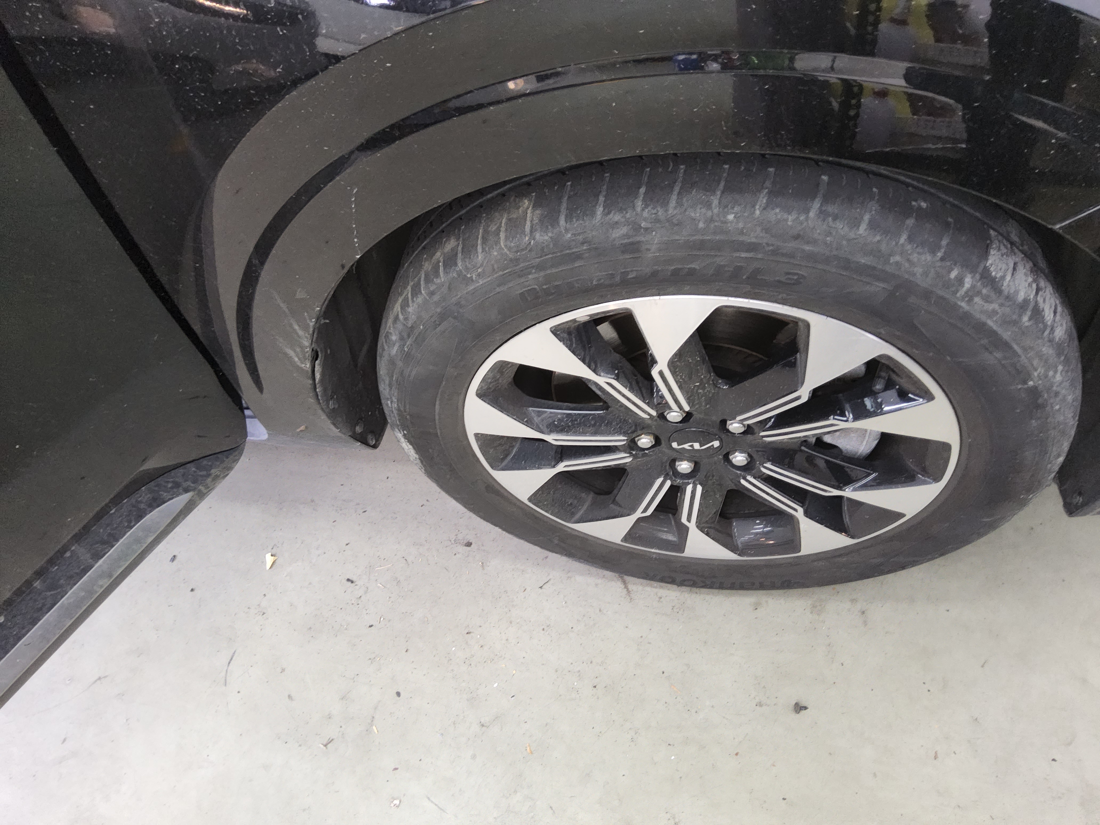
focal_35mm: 25
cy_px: 412
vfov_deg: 54.9
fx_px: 794
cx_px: 550
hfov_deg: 69.4
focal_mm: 3.08
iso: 320
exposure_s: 1/120
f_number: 2
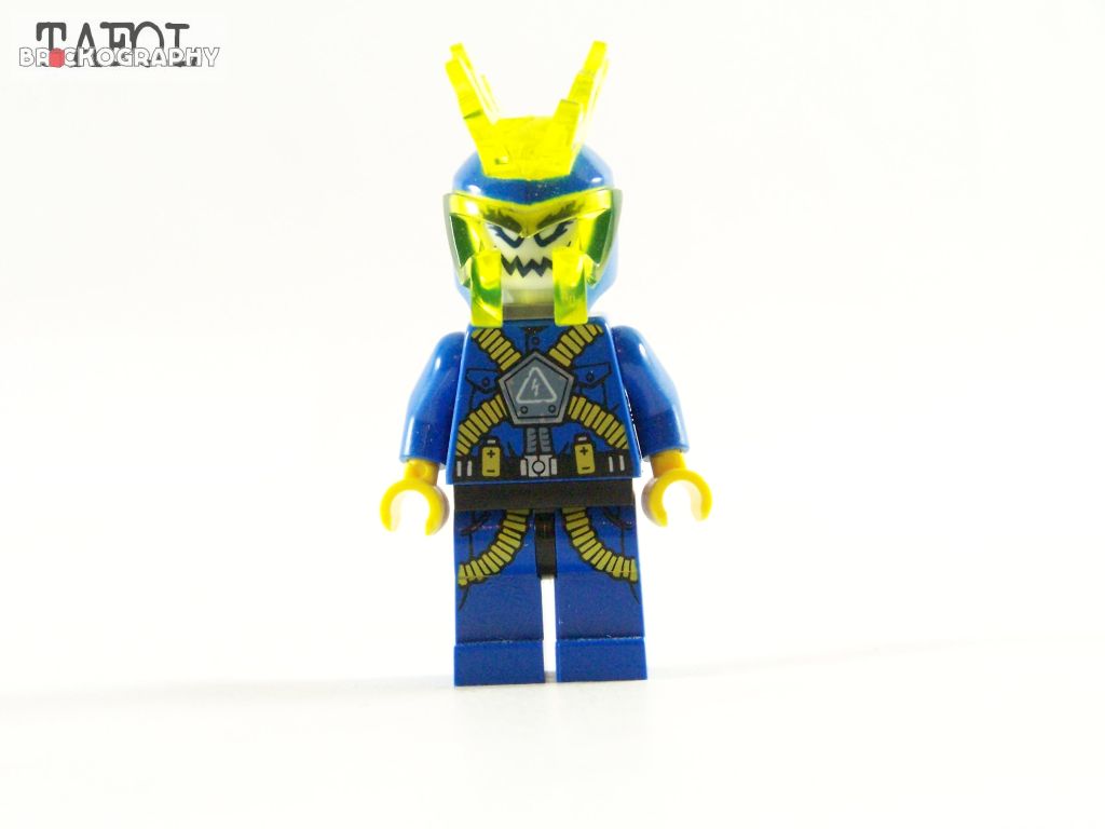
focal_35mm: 117
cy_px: 414
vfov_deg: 12.7
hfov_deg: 16.8
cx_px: 552
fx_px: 3735
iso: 400
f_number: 3.6
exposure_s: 1/60
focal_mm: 19.4
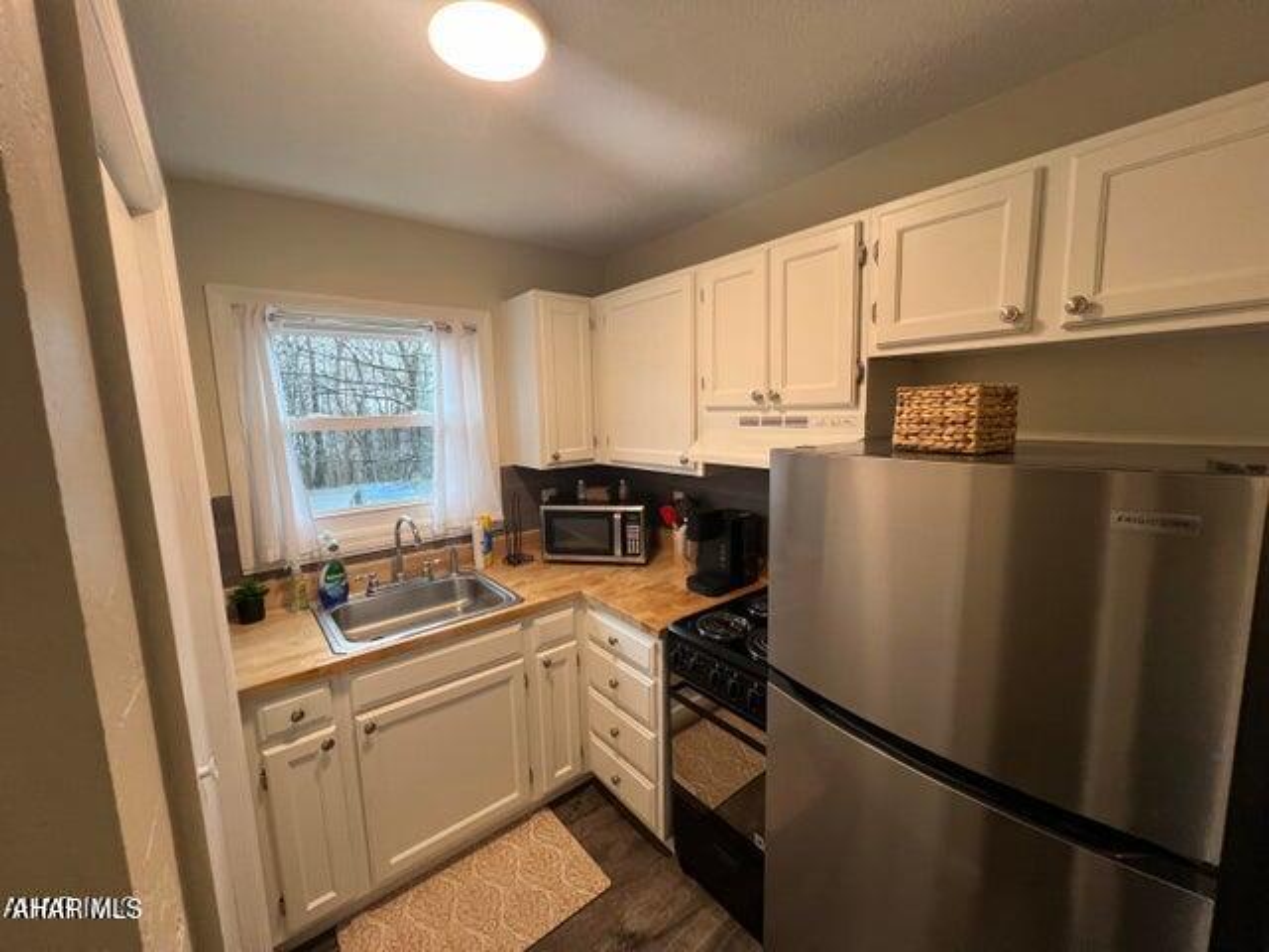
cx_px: 634
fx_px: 477
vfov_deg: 89.9
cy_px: 476
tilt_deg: -8.2
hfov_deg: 106.2
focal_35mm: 13
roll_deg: +1.7
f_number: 1.8
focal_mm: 1.57
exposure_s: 1/120
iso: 200
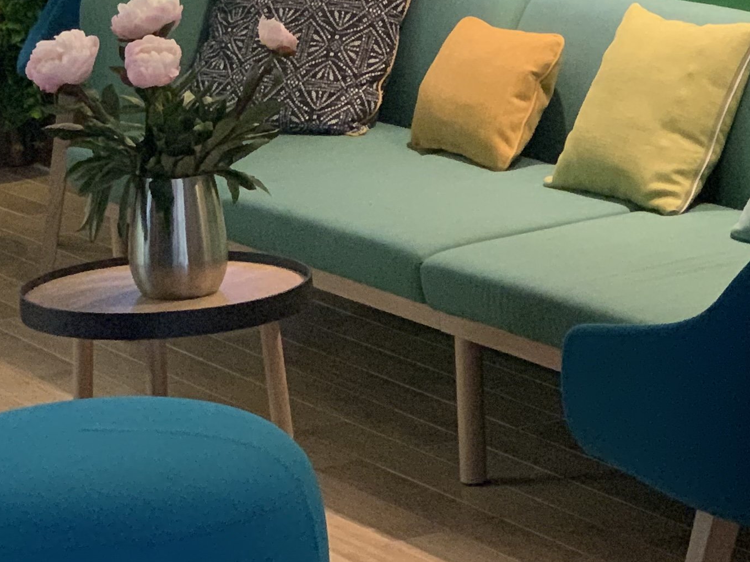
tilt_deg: -2.9
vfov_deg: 9.4
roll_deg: +1.7
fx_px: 3337
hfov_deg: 12.8
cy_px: -238
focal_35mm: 154
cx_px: 437
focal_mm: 6
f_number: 2.4
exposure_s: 1/25
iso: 640
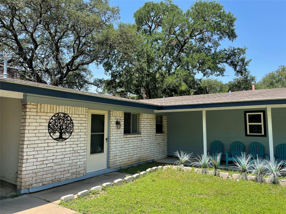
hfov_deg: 67.3
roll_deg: -0.7
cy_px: 107
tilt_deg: +5.6
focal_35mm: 26
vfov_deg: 53.1
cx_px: 143
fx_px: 215
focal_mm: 5.1
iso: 32
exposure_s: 1/1279
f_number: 1.6
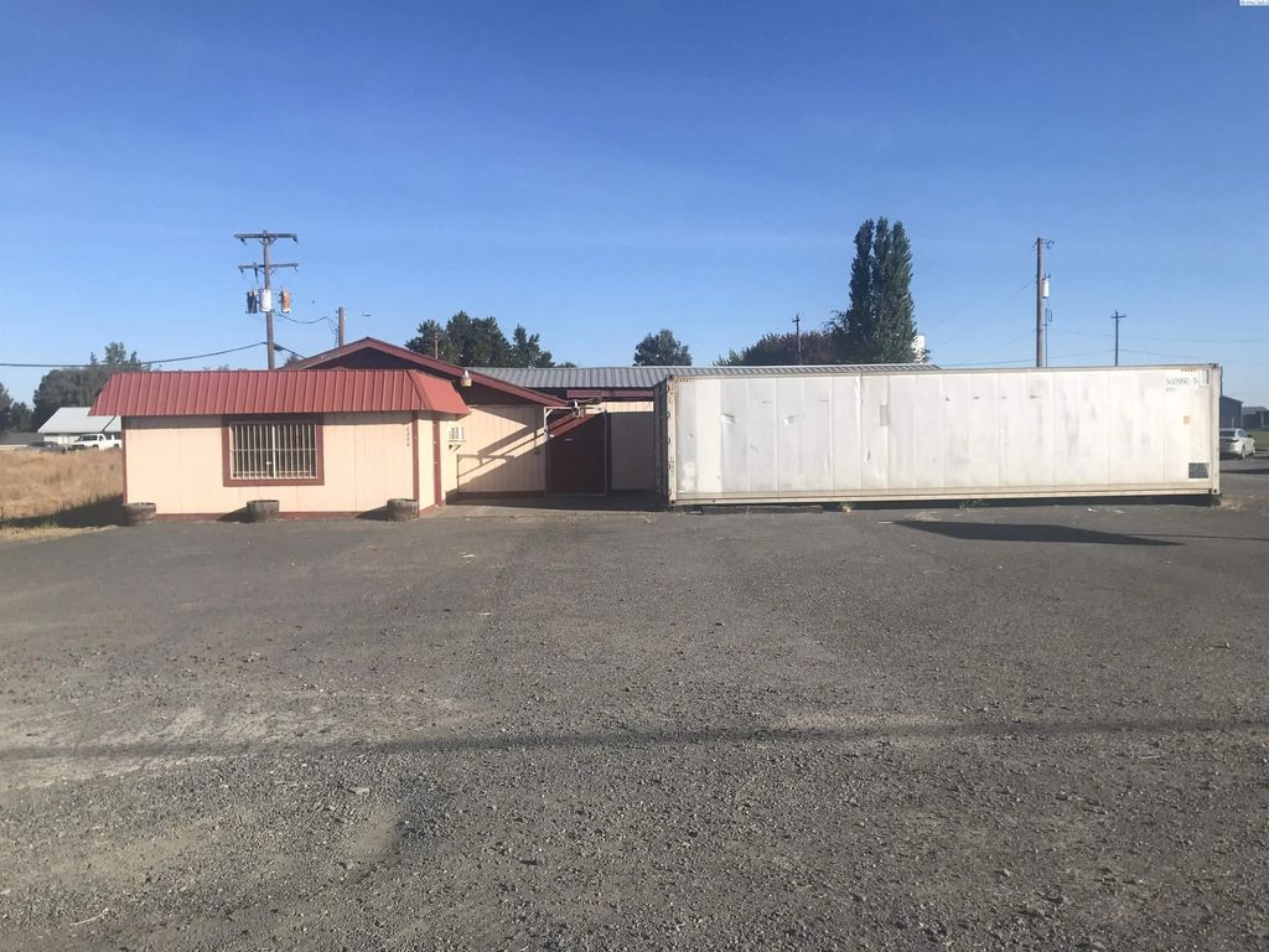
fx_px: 1026
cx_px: 634
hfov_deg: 63.4
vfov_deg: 49.7
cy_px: 476
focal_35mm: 28
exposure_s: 1/2817
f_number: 1.8
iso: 20
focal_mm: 3.99
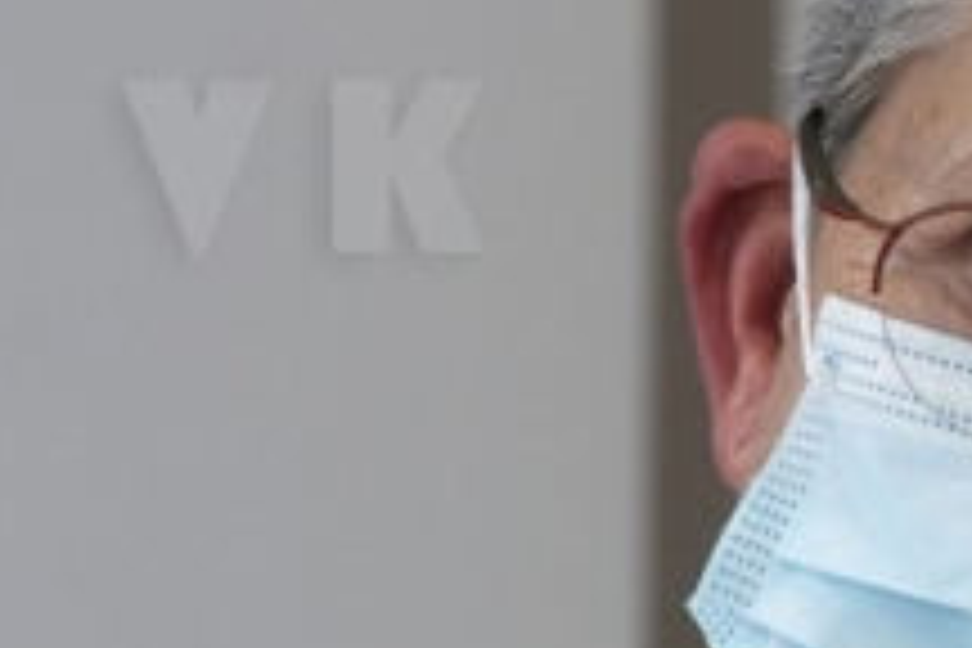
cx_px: 1778
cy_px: 331
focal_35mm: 1112
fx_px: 30022
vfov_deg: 1.2
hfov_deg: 1.9
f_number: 6.3
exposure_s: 1/250
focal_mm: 200
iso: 1600
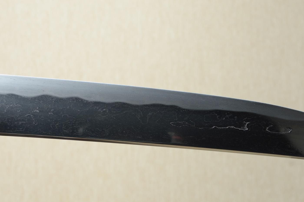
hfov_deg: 20.6
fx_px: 835
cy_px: 101
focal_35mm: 99
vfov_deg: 13.8
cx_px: 152
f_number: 11
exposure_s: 1/2
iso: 400
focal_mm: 66
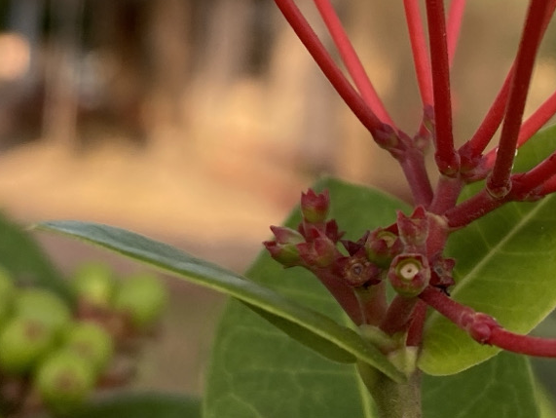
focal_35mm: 91
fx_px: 1463
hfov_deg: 21.5
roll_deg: -2.6
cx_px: 354
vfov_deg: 16.0
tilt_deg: +2.7
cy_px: 37
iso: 32
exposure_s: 1/357
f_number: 1.8
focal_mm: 4.25
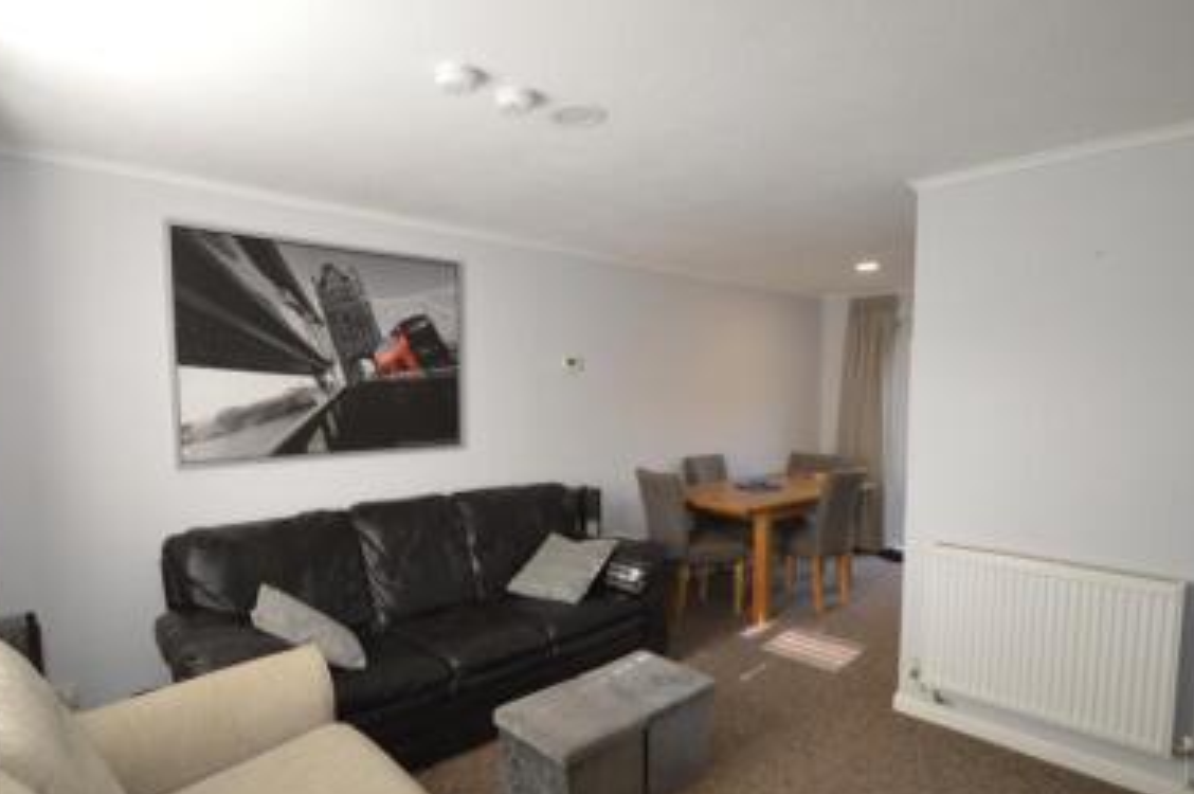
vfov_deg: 64.2
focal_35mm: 19
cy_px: 449
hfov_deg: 86.8
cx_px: 556
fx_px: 630
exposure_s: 1/60
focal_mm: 10
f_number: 4
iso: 400
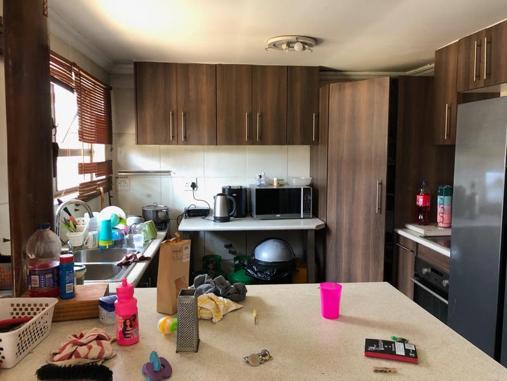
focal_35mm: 28
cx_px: 254
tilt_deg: -4.0
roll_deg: +0.4
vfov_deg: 49.7
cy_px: 190
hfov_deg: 63.4
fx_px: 410
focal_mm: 4
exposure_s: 1/15
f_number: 1.8
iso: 40
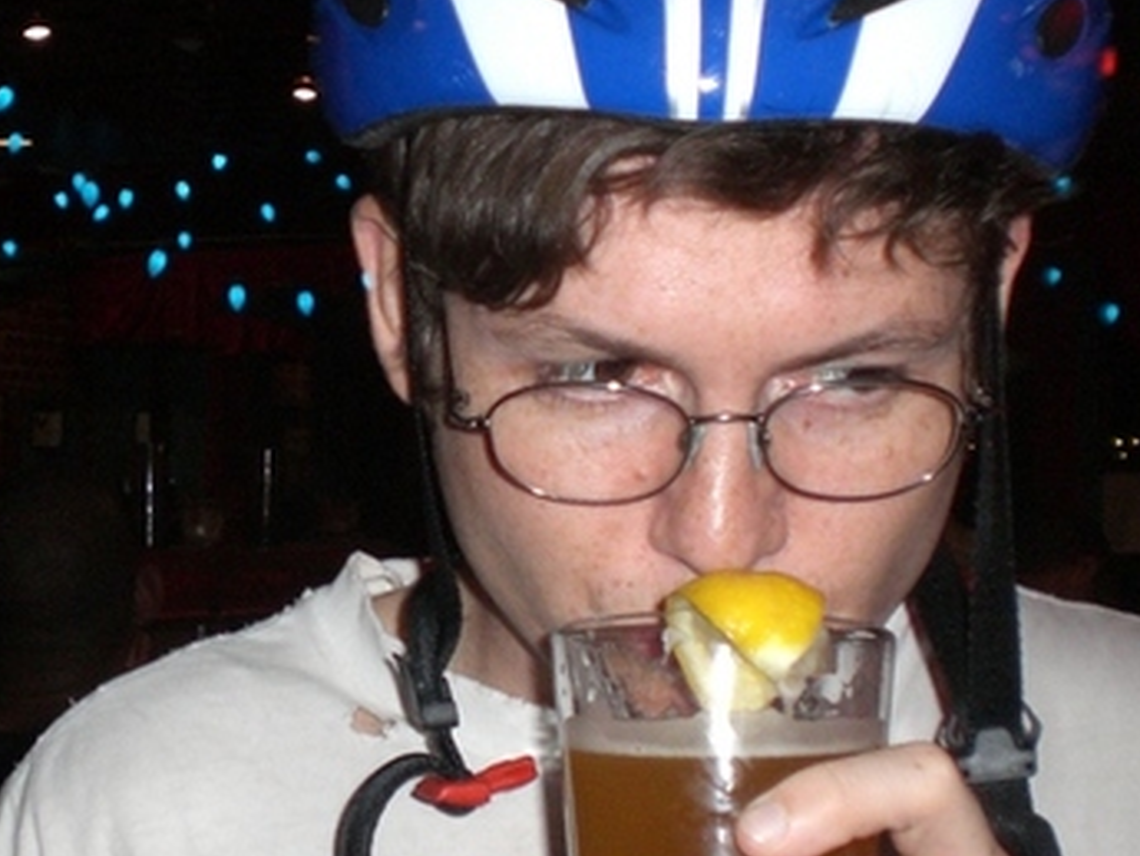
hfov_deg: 25.1
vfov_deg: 19.1
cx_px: 311
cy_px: 299
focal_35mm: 77
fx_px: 2537
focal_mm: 6.3
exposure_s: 1/60
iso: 200
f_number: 3.1
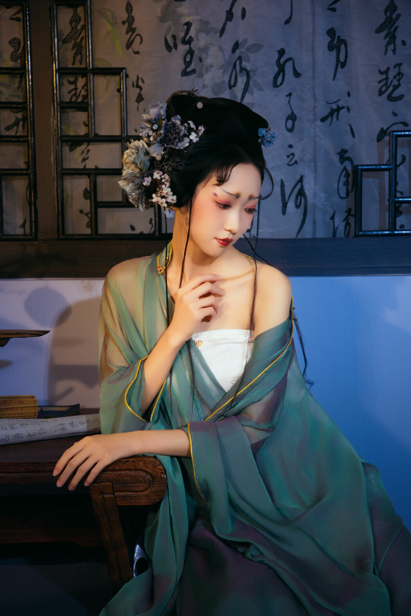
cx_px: 206
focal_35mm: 69
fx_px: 1182
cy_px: 308
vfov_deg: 29.2
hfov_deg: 19.7
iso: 400
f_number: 4
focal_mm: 70
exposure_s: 1/125
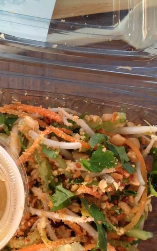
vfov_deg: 33.2
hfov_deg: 21.1
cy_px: 169
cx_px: 41
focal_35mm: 61
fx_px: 418
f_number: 2.4
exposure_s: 1/20
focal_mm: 4.28
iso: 80
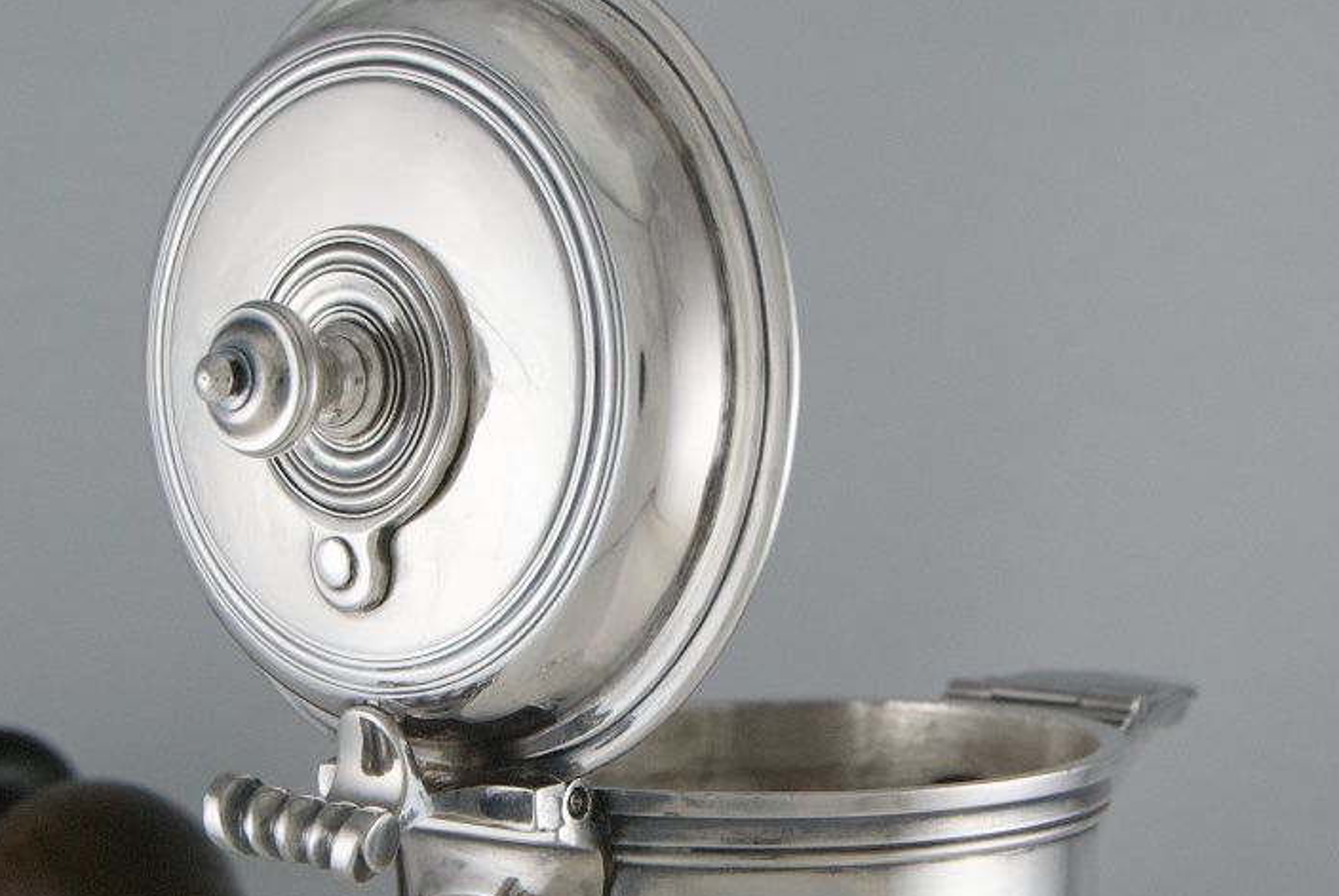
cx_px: 673
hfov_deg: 22.1
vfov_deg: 14.9
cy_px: 575
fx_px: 3425
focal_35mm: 92
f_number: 7.1
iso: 500
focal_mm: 36
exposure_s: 1/200
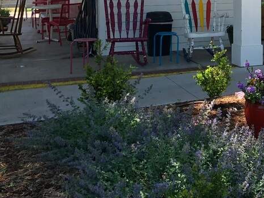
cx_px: 281
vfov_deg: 19.6
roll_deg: +0.3
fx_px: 549
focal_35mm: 72
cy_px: -18
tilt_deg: +0.0
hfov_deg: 25.3
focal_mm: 4
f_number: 1.8
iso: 20
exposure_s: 1/631
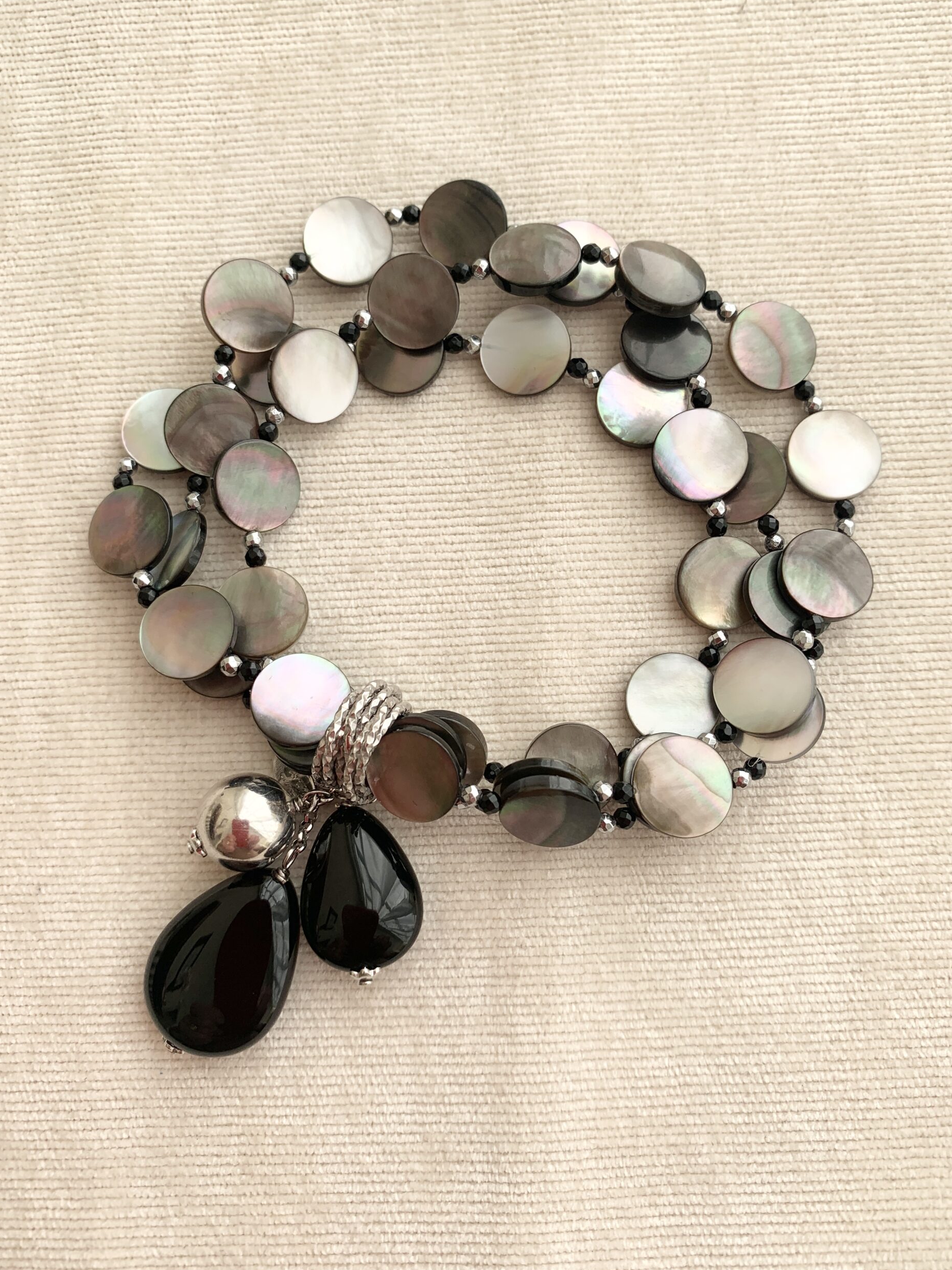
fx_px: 990
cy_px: 618
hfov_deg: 51.3
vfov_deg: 65.3
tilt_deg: -80.7
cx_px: 492
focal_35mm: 27
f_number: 1.8
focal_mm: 4.25
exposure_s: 1/771
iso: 25
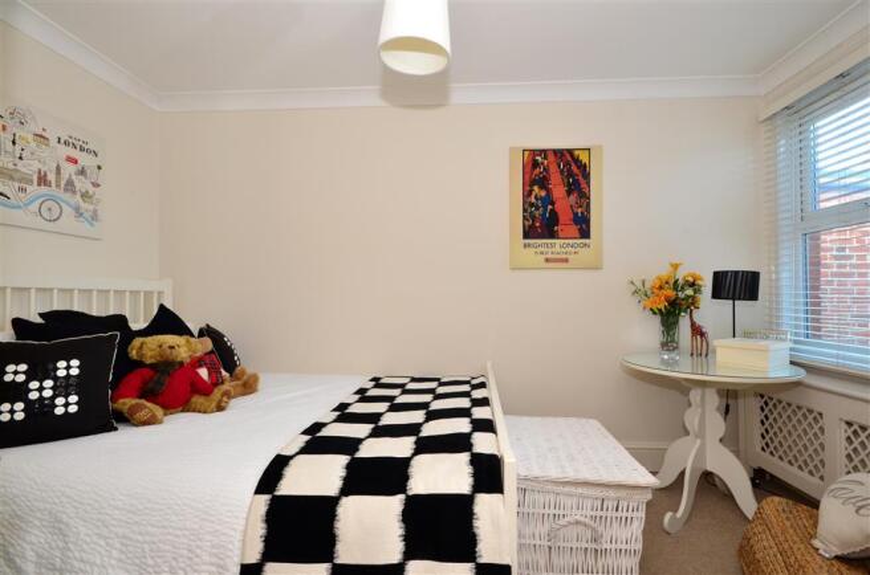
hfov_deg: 100.5
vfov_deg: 77.0
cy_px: 288
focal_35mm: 15
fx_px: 362
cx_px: 435
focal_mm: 10
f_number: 13
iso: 400
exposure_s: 1/6
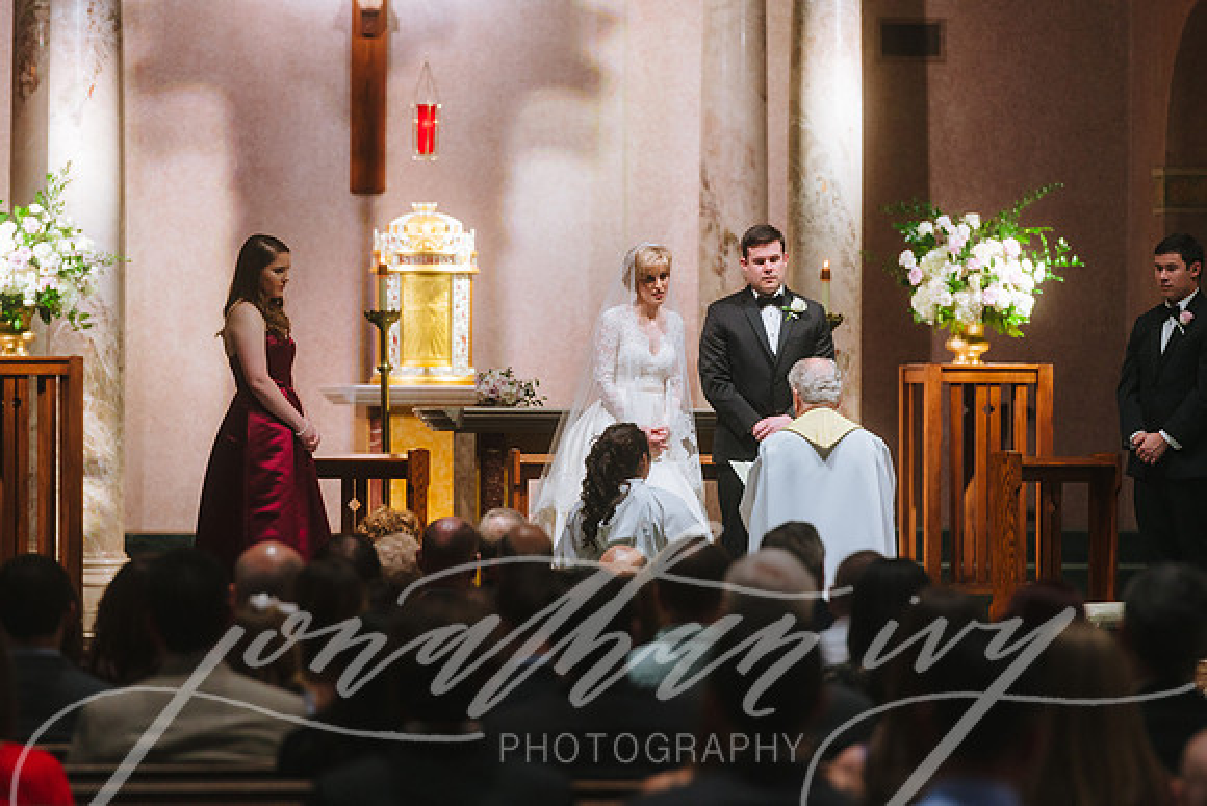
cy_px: 403
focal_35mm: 200
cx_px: 604
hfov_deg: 10.3
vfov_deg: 6.9
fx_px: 6707
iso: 1000
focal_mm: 200
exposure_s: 1/160
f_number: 2.8
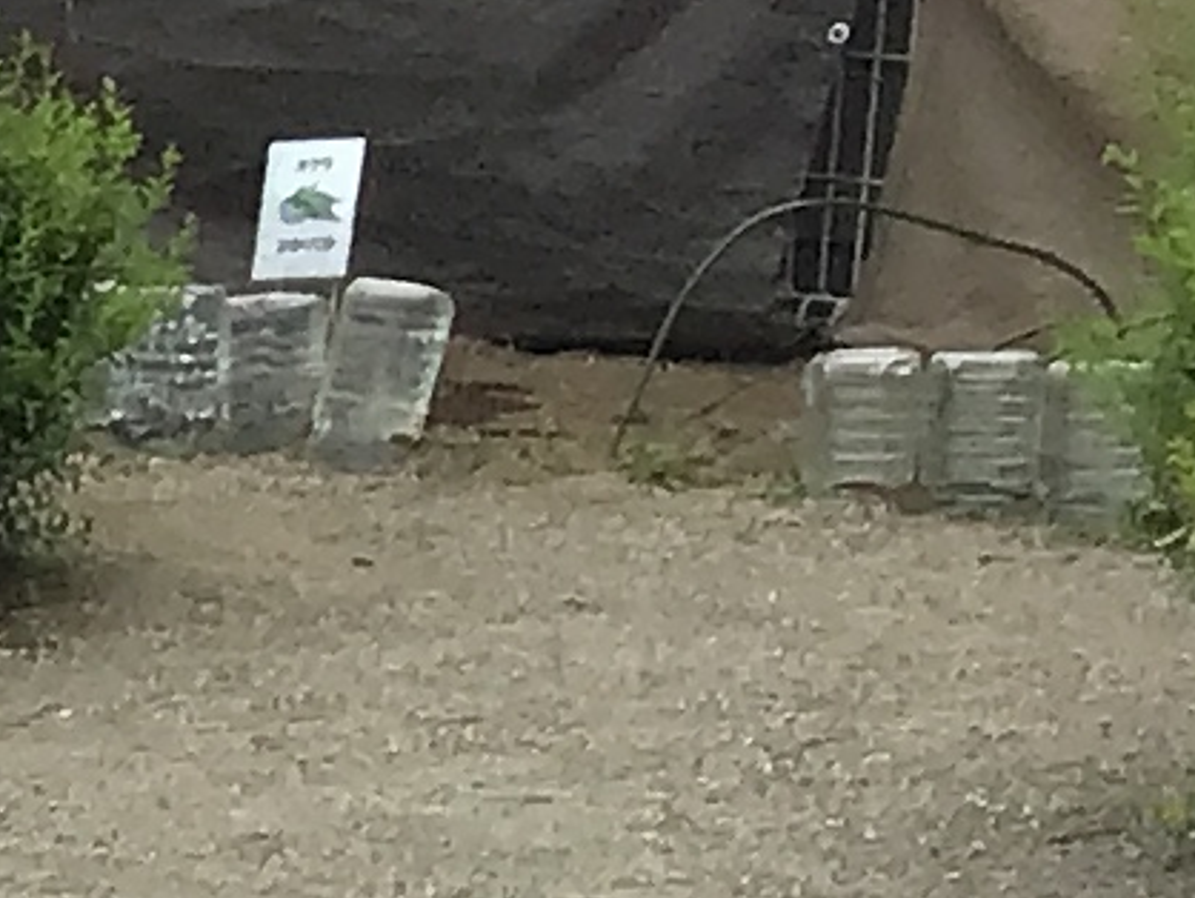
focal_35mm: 242
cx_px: -2730
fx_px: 8359
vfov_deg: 5.9
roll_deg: +3.5
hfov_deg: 7.1
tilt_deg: -24.2
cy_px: 2271
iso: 25
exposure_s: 1/1058
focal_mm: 3.3
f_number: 2.4
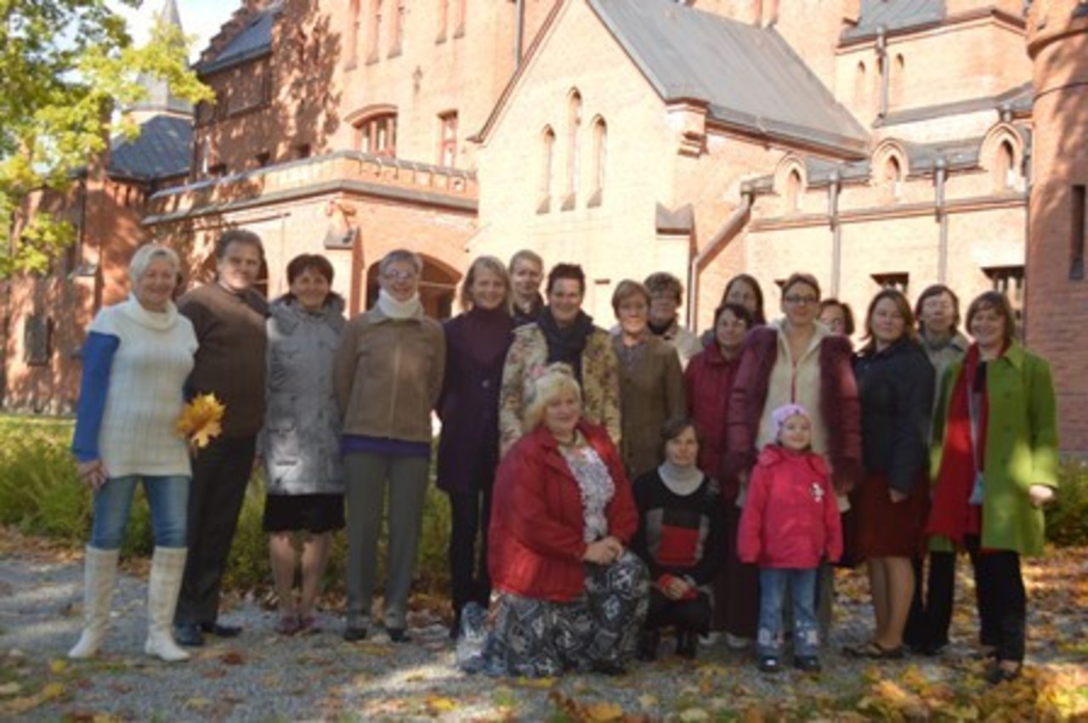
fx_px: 1359
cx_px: 544
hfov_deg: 43.6
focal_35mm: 45
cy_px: 362
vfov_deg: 29.8
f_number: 4.5
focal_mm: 30
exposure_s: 1/160
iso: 100
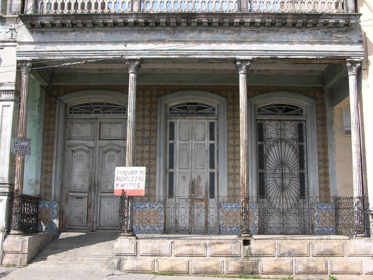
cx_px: 185
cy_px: 142
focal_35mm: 43
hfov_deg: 43.9
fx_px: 463
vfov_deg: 33.6
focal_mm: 10.7
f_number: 5.2
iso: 50
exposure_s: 1/170
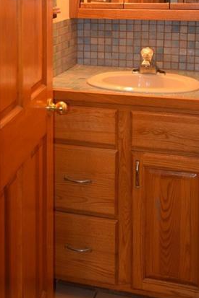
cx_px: 51
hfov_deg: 20.1
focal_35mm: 67
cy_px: 35
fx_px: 556
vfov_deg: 29.0
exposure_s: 1/80
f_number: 4.5
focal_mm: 24
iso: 800
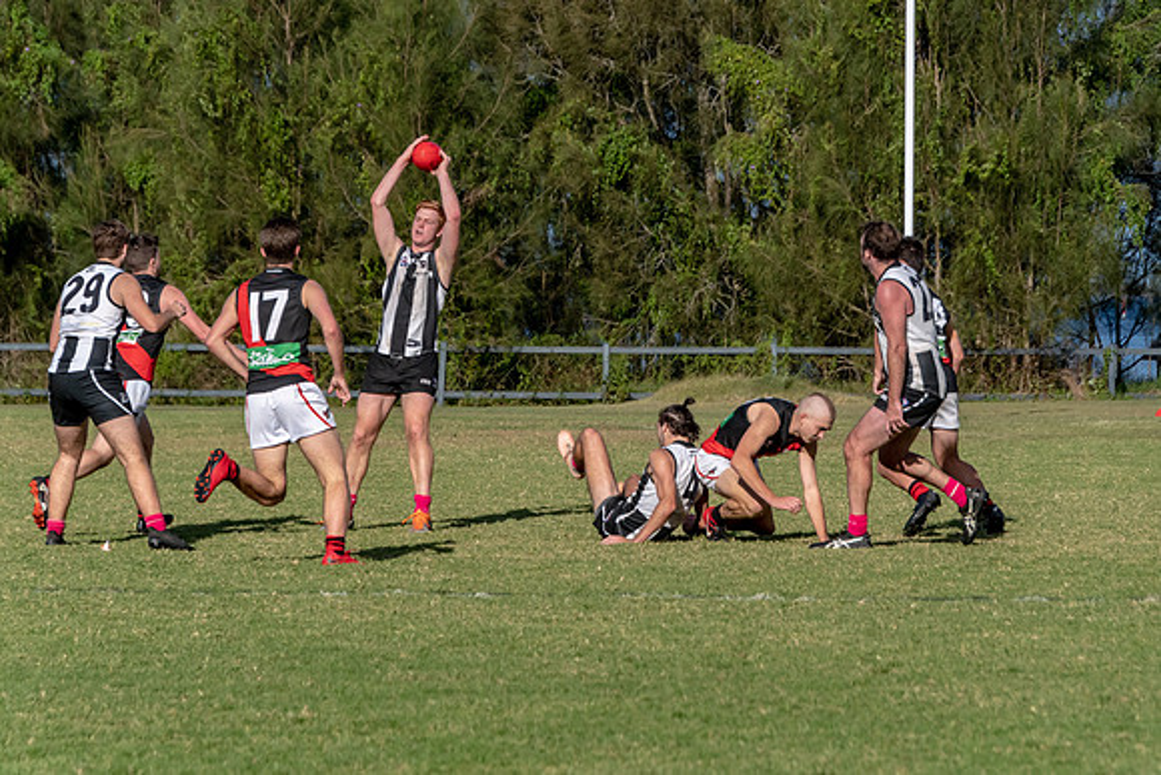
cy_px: 388
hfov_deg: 8.7
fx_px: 7658
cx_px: 580
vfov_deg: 5.8
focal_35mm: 237
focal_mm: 155
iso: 800
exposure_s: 1/5000
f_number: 6.3
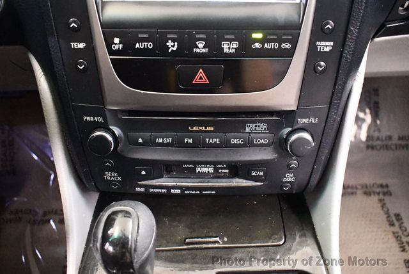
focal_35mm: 36
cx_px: 204
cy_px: 137
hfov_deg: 53.1
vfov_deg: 36.9
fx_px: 409
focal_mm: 18
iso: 9000
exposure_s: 1/60
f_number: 3.5
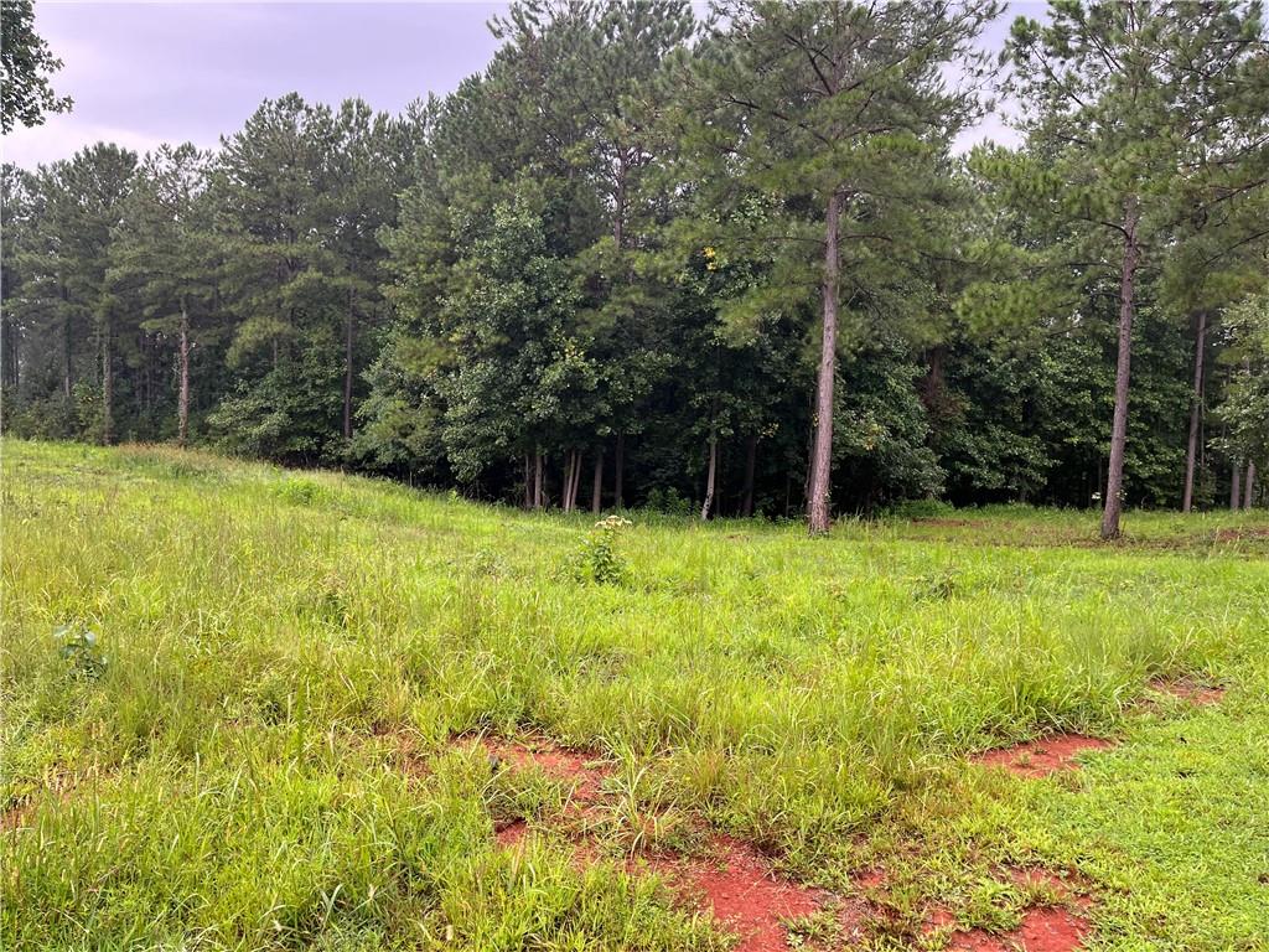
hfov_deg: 67.3
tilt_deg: -4.7
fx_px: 953
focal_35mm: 26
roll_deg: -2.0
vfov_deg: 53.1
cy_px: 476
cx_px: 634
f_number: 1.6
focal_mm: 5.1
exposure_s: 1/121
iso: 80
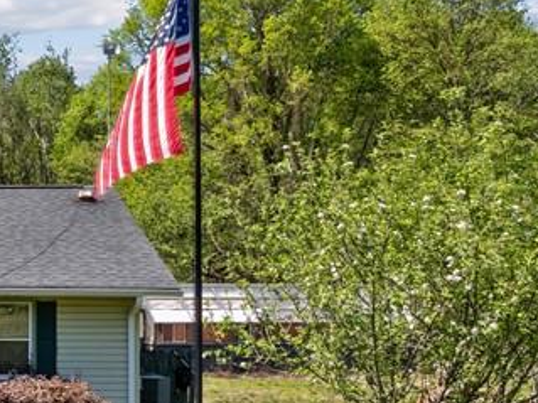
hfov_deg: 21.5
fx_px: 1196
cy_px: 251
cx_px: -258
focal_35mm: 77
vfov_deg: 19.1
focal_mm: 12.29
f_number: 2.8
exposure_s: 1/1600
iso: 130
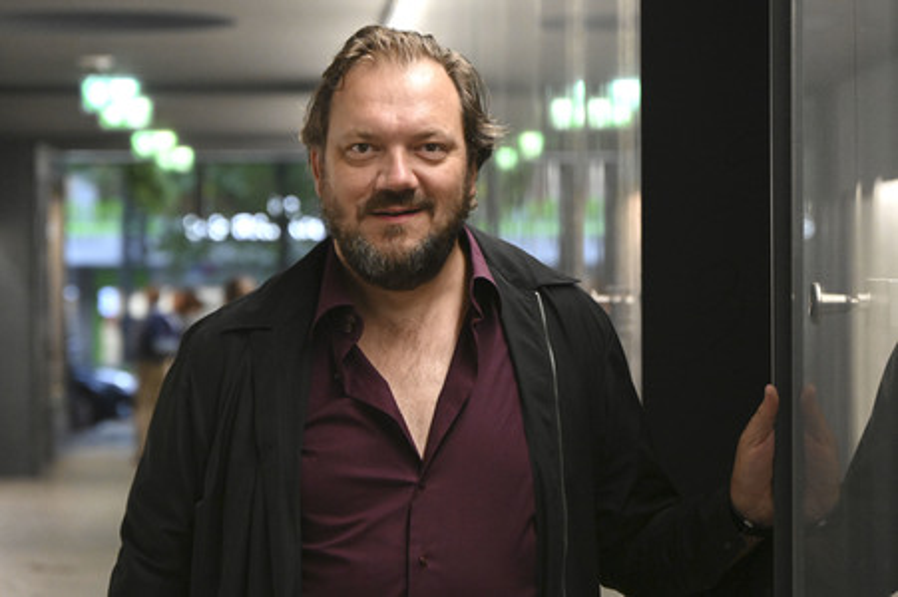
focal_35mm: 125
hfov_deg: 16.4
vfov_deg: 11.0
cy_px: 298
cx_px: 449
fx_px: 3116
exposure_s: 1/160
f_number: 6.3
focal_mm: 125
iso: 6400
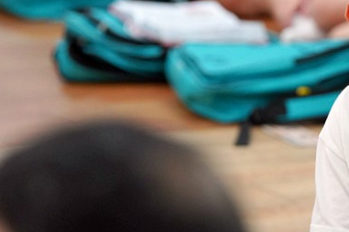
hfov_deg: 4.4
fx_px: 4575
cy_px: 111
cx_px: 395
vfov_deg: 2.9
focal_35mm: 472
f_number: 4
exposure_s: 1/250
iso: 2500
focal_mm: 200
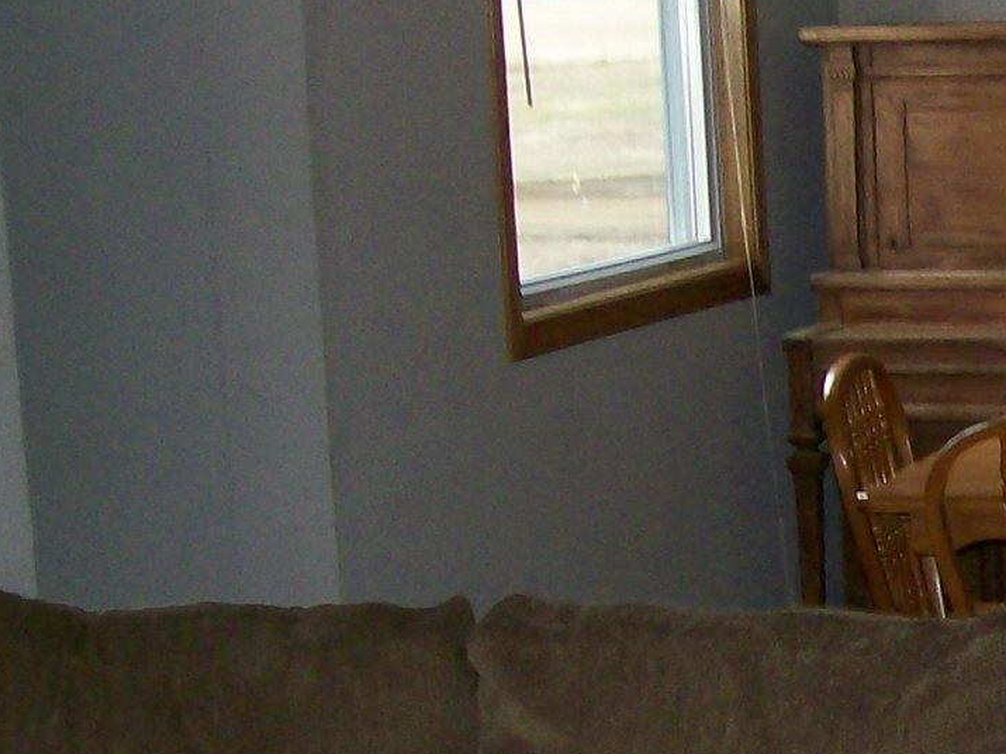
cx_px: 1459
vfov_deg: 12.7
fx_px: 3371
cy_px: 639
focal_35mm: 116
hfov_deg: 15.8
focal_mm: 6
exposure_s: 1/64
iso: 140
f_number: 2.7
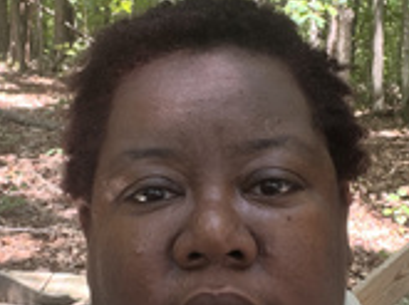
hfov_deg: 27.8
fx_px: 825
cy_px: 213
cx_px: 208
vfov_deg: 20.8
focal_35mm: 70
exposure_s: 1/60
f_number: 2.2
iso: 125
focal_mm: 2.71
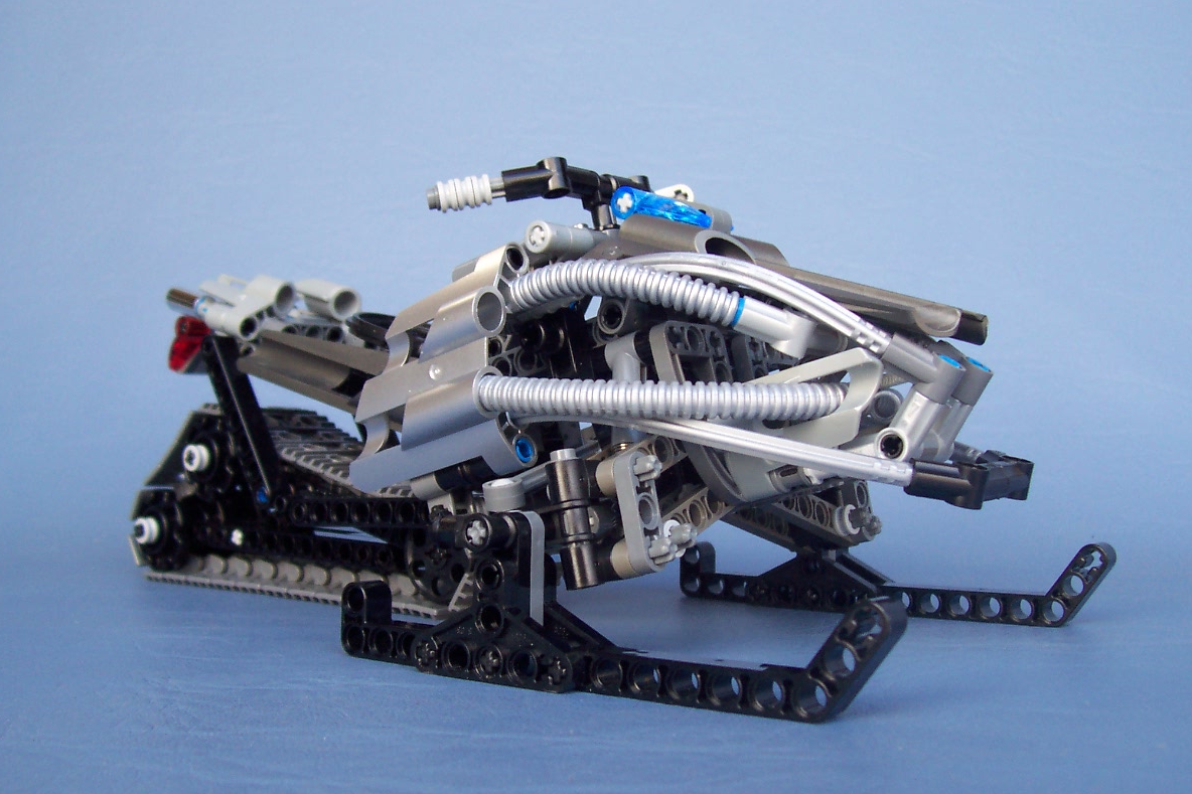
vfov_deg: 34.2
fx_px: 1291
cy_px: 436
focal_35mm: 39
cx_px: 592
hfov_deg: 49.6
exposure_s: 1/125
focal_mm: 5.6
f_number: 2.8
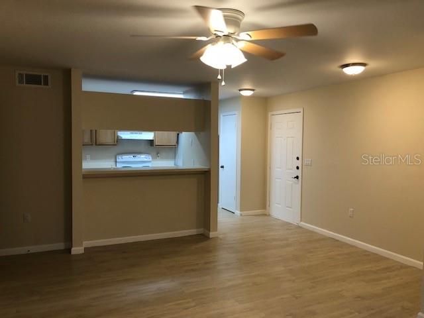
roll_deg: -0.6
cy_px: 159
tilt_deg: -1.7
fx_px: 343
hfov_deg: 63.4
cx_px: 212
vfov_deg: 49.7
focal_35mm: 28
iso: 40
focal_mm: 4
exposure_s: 1/30
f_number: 1.8
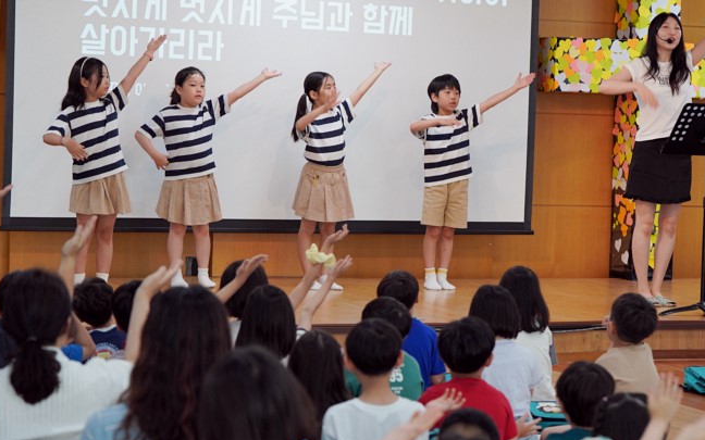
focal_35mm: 116
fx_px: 2229
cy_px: 222
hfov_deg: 17.9
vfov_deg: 11.3
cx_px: 463
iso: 800
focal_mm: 82
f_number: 4
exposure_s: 1/160
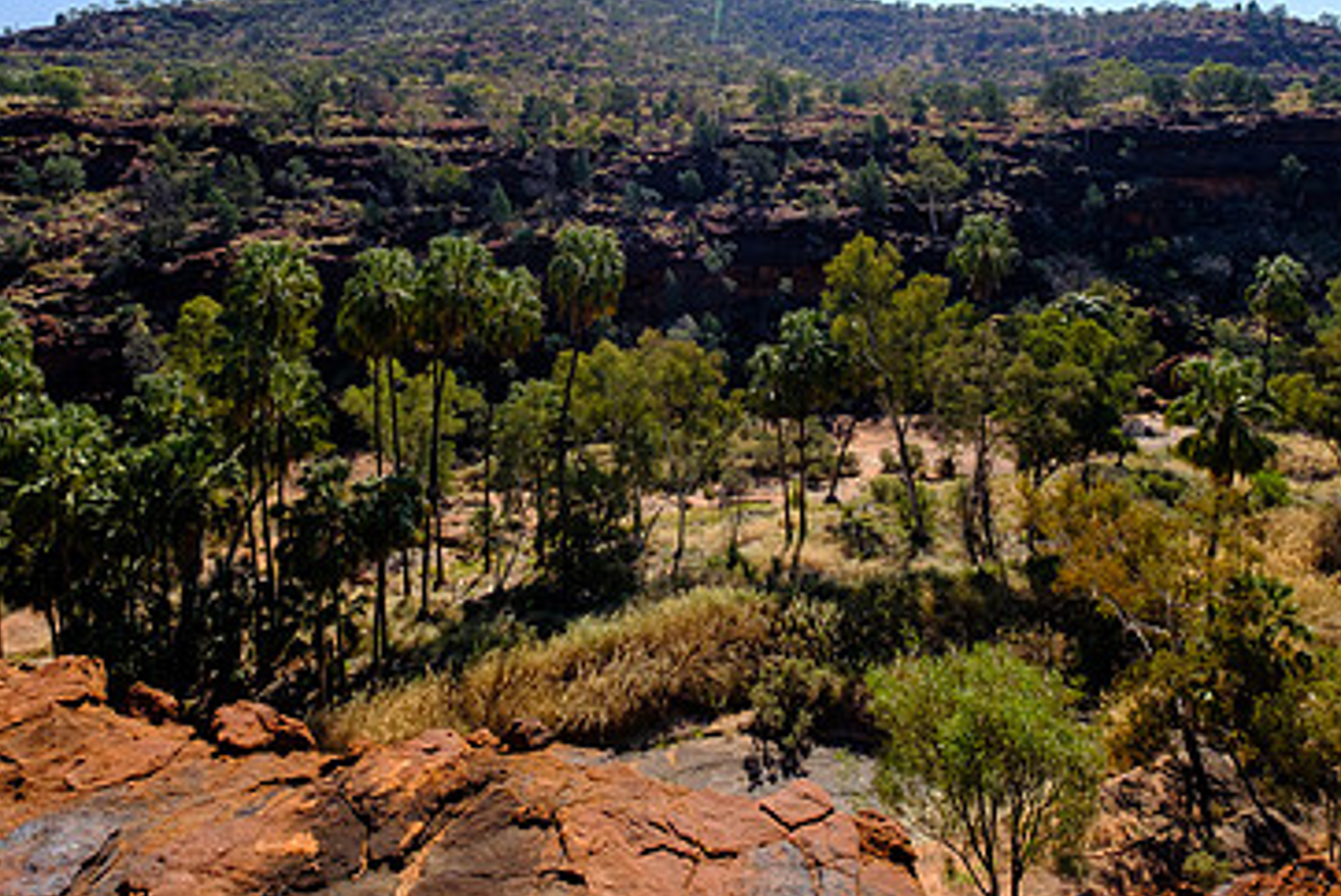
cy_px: 213
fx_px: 895
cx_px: 689
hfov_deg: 73.7
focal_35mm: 24
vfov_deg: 50.8
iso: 200
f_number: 8
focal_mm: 10
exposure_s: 1/420
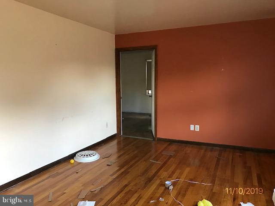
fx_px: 222
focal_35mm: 28
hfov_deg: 63.4
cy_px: 103
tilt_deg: -3.2
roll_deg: +0.9
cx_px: 138
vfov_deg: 49.7
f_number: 1.8
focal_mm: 3.99
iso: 50
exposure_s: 1/15
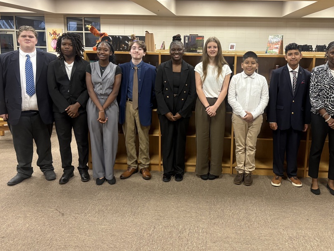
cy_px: 104
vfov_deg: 42.8
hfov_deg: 55.0
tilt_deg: -9.8
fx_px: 318
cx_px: 197
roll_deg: -1.1
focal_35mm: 33
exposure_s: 1/60
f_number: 1.6
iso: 250
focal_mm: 5.96
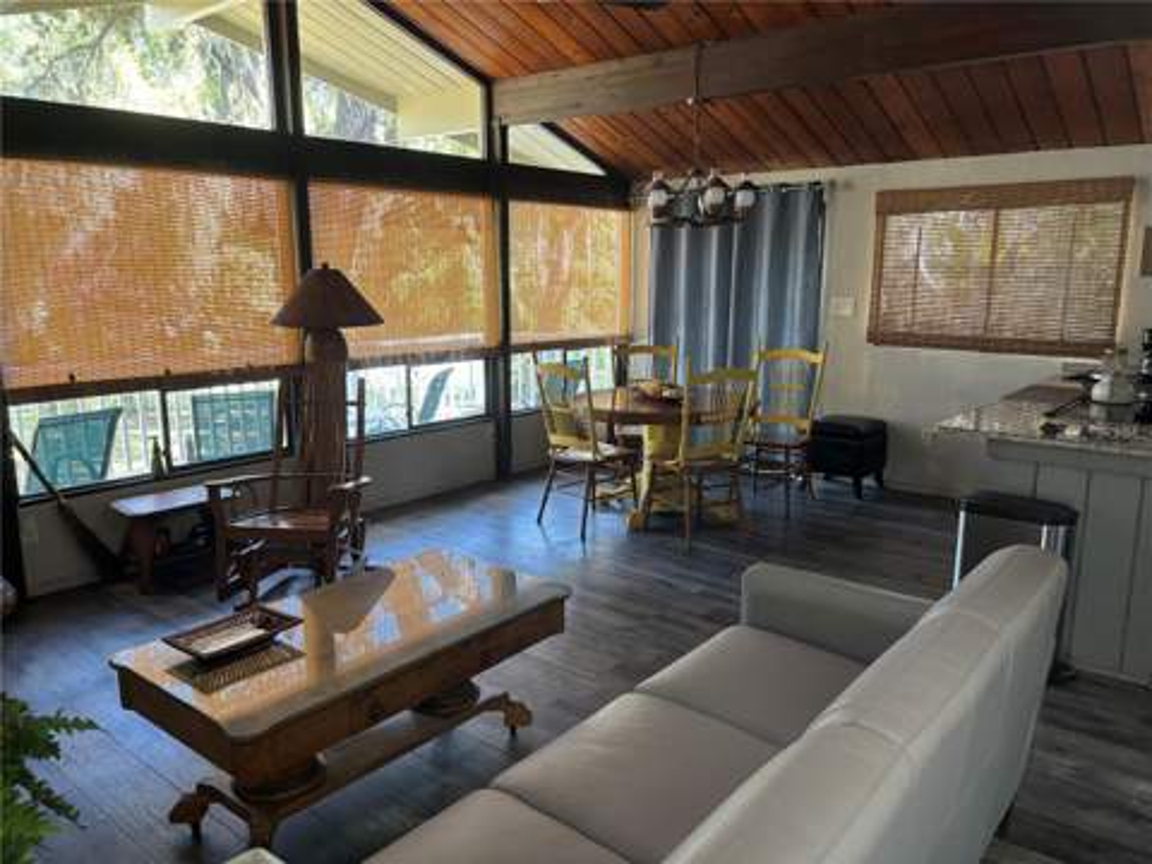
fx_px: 865
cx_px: 576
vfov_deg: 53.1
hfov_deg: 67.3
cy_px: 432
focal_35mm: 26
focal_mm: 5.96
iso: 125
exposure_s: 1/71
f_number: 1.6
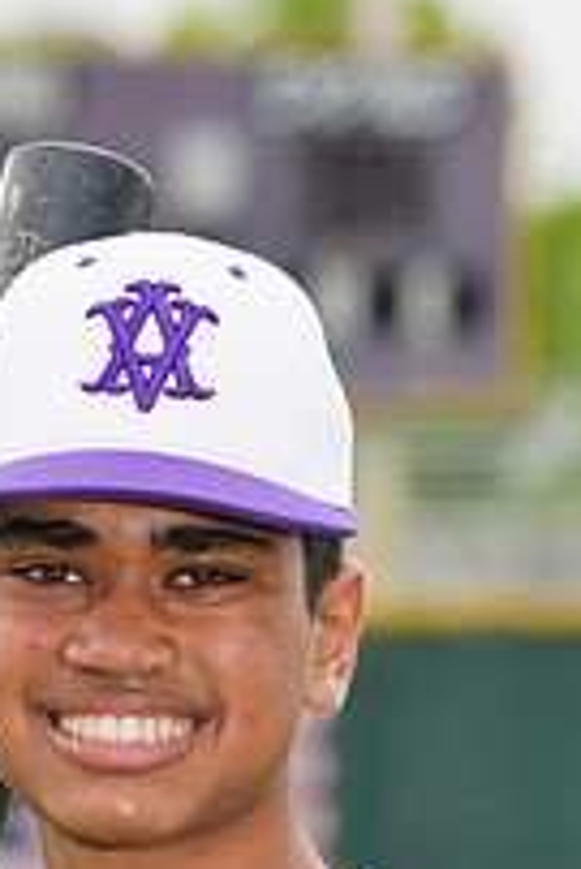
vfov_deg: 3.2
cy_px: 1209
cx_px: -15
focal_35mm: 644
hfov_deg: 2.1
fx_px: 15562
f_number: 9
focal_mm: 224
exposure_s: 1/250
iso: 200
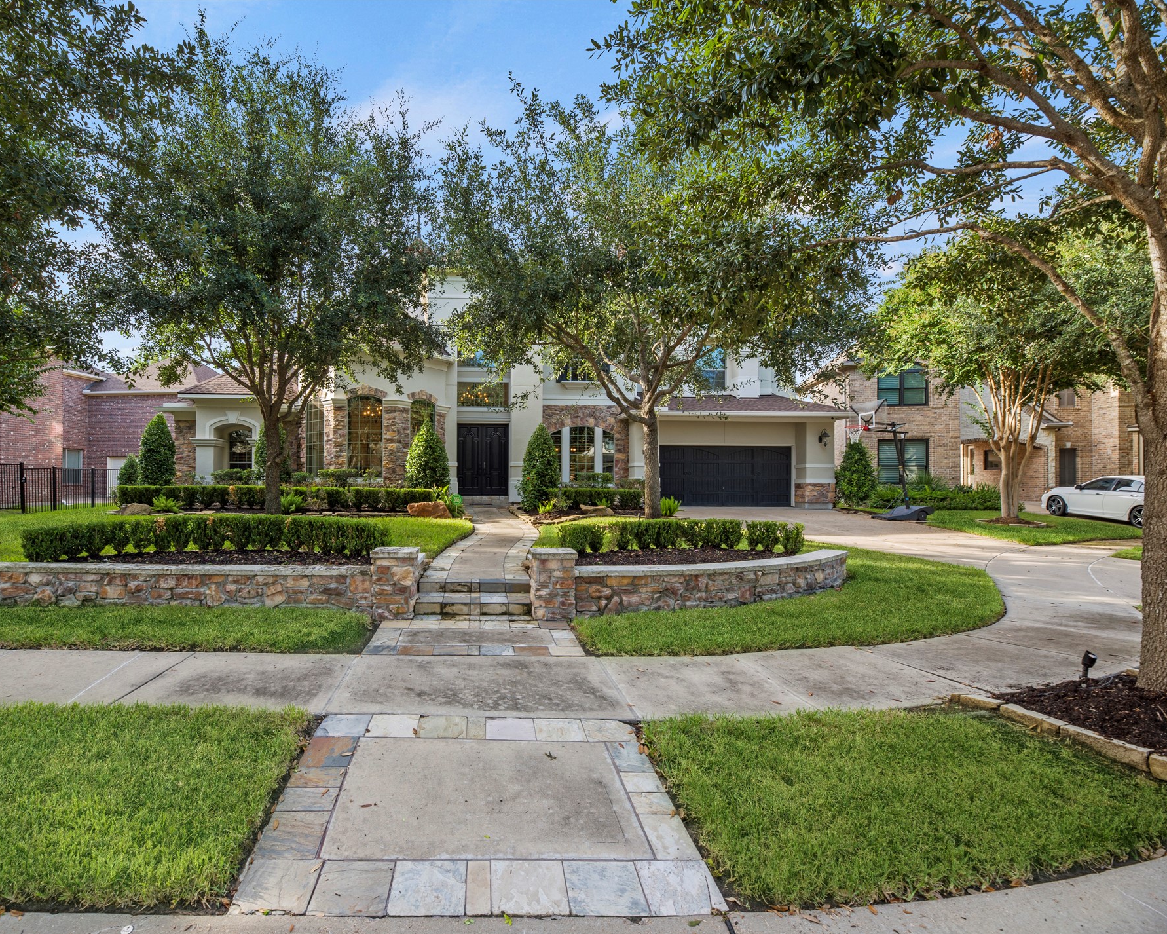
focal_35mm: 16
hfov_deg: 92.2
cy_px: 473
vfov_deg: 80.4
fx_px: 553
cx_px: 482
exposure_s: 1/30
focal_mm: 14
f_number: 8
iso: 110
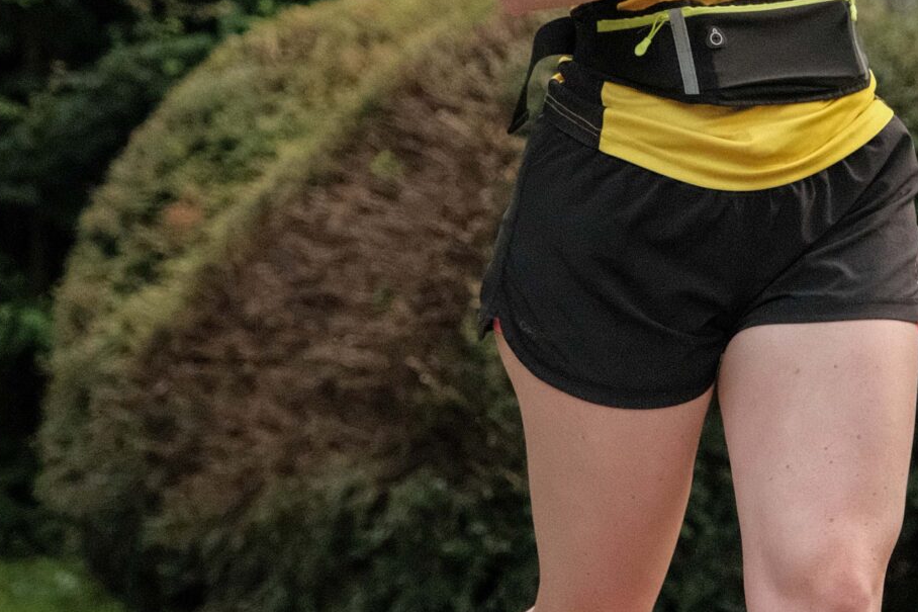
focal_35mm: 234
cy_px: 183
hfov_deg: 8.8
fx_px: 5966
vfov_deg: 5.9
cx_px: 686
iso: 3200
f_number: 2.8
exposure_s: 1/1250
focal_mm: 55
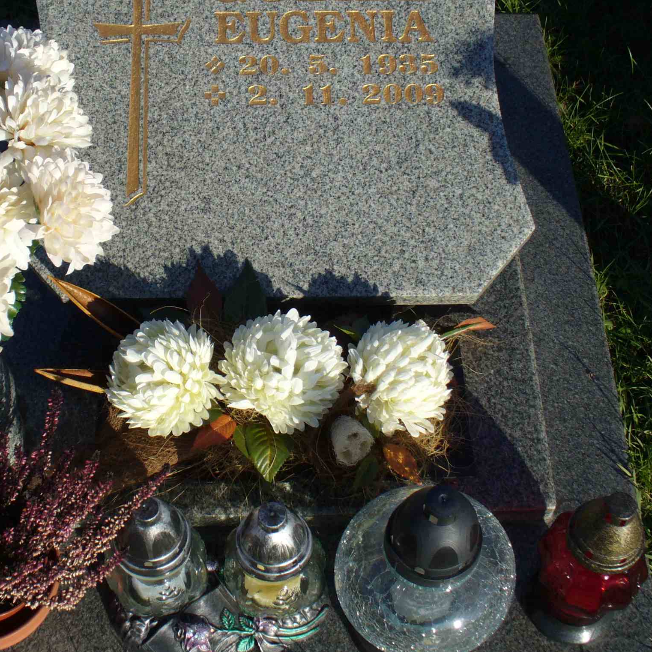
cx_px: 260
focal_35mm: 55
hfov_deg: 31.0
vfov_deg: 31.0
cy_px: 246
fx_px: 1172
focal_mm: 6.1
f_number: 5.6
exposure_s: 1/320
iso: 80
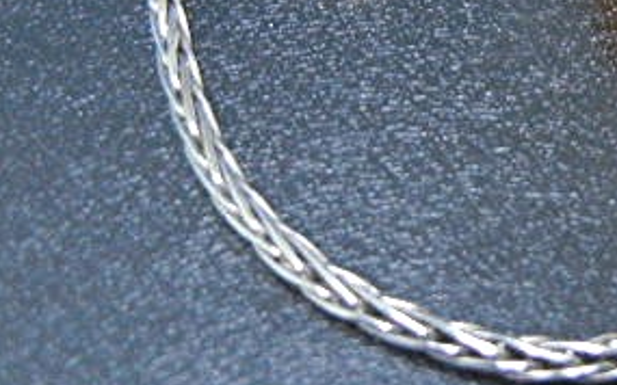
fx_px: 1362
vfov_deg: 15.7
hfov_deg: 24.6
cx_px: 585
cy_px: -26
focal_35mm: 81
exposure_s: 1/30
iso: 800
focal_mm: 6.2
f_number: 7.2
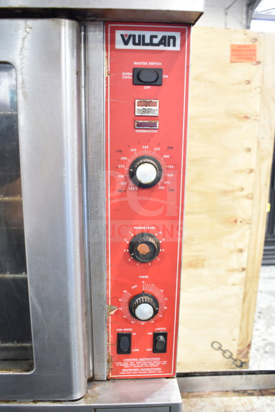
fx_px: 344
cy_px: 206
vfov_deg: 61.9
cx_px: 138
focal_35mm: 30
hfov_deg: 43.6
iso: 1000
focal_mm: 20
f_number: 3.8
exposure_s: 1/30
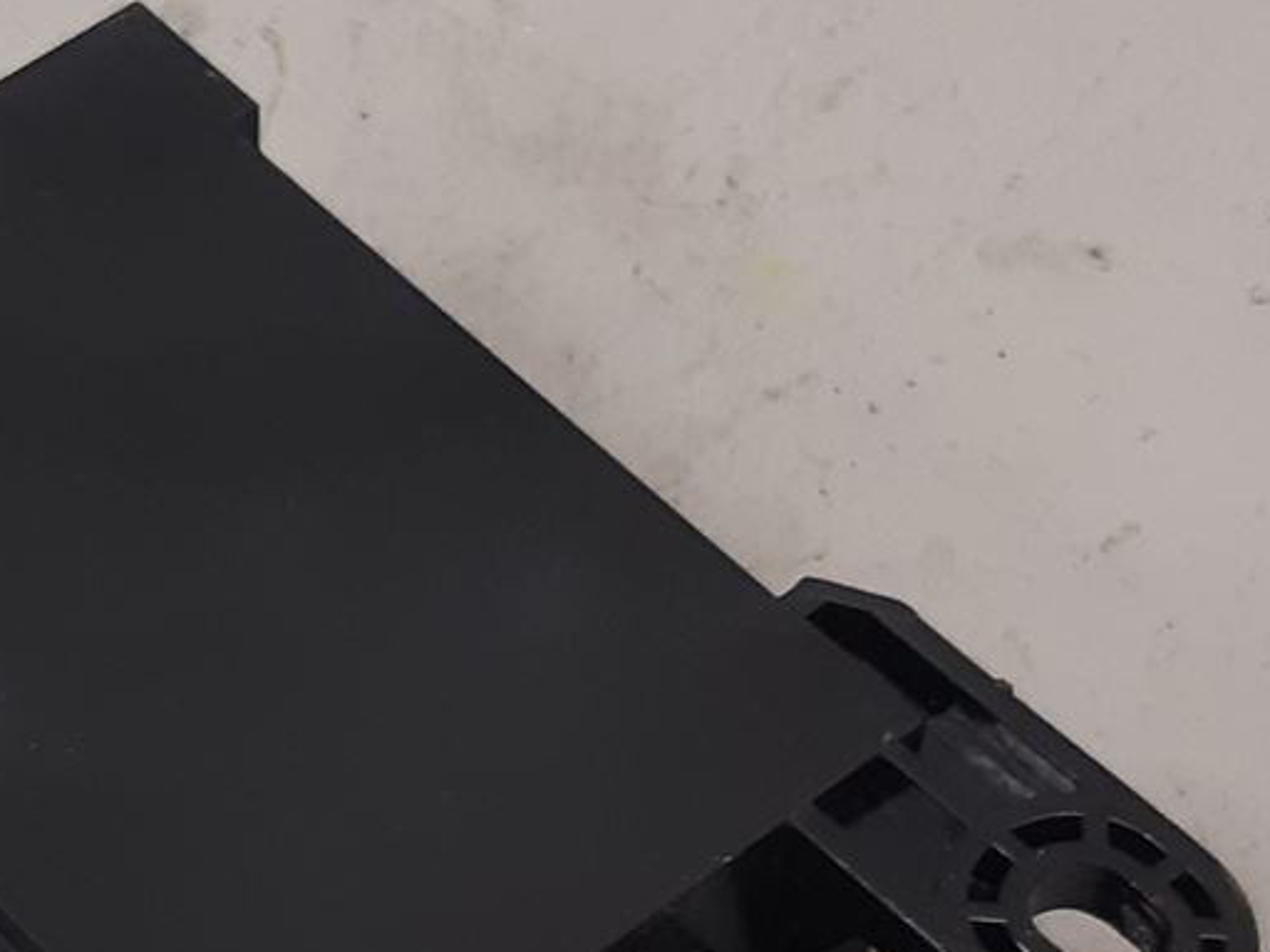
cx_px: 104
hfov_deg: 18.6
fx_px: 3816
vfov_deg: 14.1
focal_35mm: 104
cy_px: 831
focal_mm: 3.93
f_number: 1.7
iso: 160
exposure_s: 1/50
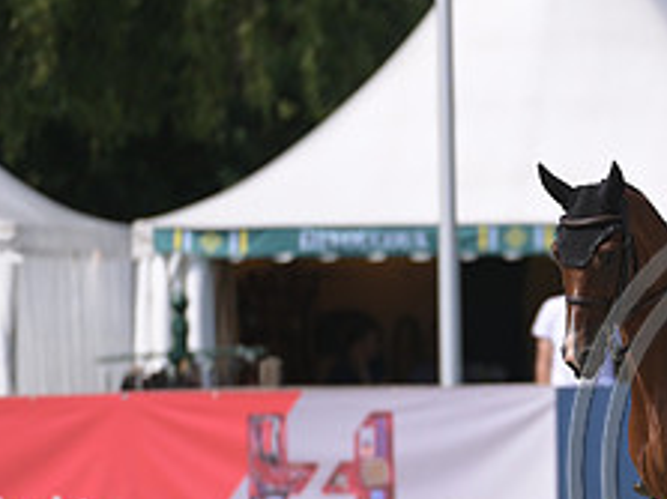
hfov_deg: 2.0
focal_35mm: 1000
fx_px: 19258
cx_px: 843
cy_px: 429
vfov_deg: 1.5
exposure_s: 1/1250
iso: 220
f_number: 5
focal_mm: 400
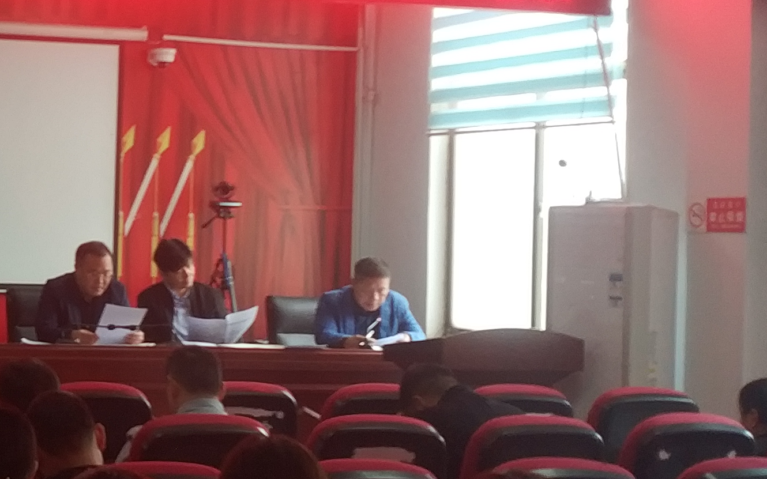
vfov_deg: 12.8
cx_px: -67
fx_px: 2132
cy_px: 204
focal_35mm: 102
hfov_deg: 19.6
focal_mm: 4.5
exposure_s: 1/30
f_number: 2
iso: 189
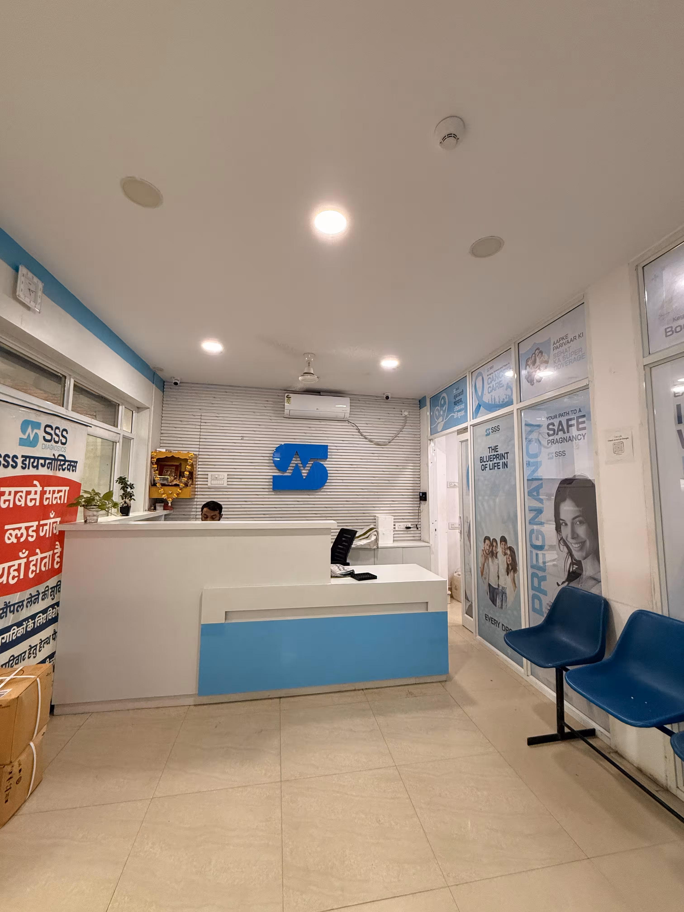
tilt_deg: +6.2
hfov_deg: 85.7
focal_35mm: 14
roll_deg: -1.7
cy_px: 456
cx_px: 342
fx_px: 369
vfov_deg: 102.1
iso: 320
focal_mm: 2.22
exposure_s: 1/100
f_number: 2.2
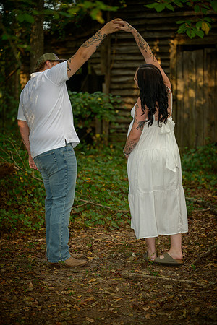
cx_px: 108
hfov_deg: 13.0
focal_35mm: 105
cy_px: 162
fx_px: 949
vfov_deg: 19.5
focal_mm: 105
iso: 200
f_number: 3.3
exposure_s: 1/125
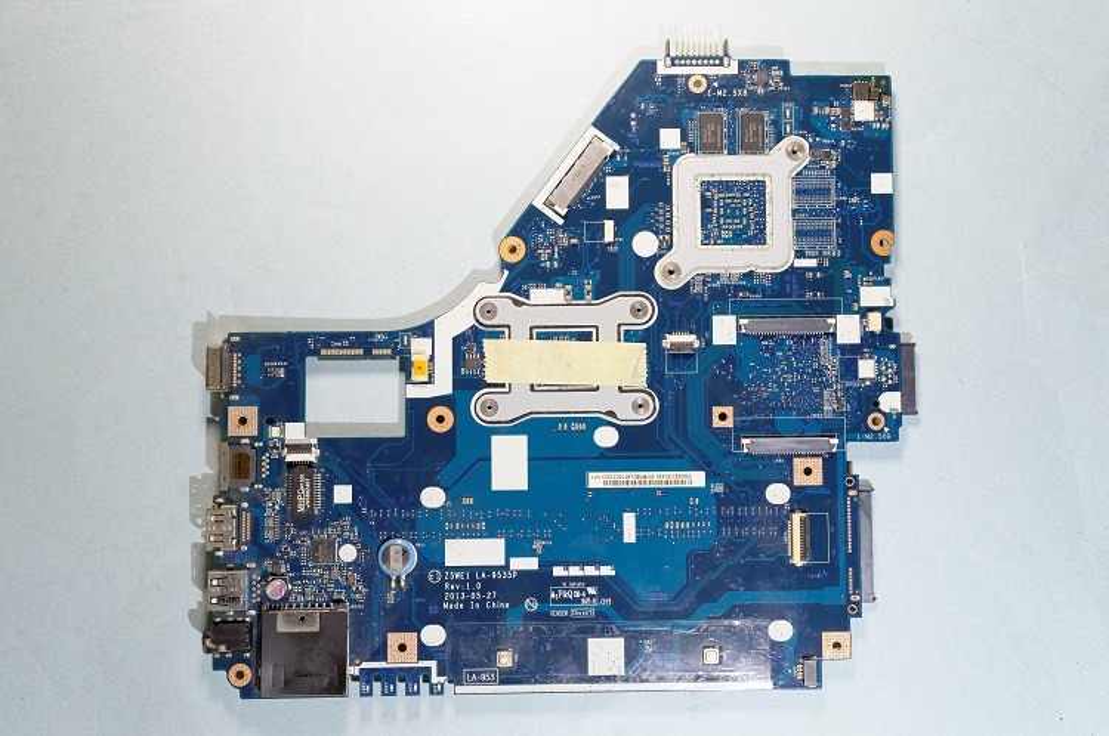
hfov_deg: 57.3
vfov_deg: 39.9
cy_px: 368
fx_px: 1015
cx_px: 554
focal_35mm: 33
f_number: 8
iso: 100
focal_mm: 22
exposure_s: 1/4
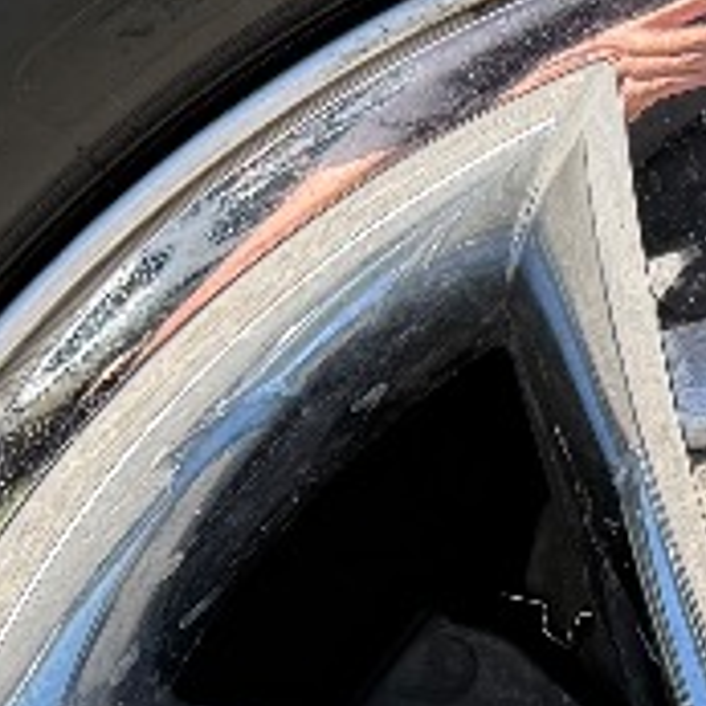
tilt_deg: -12.4
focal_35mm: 177
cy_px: 1032
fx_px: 4084
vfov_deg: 9.6
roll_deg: +1.2
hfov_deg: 9.6
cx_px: 1020
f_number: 1.78
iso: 80
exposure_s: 1/1139
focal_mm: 6.76
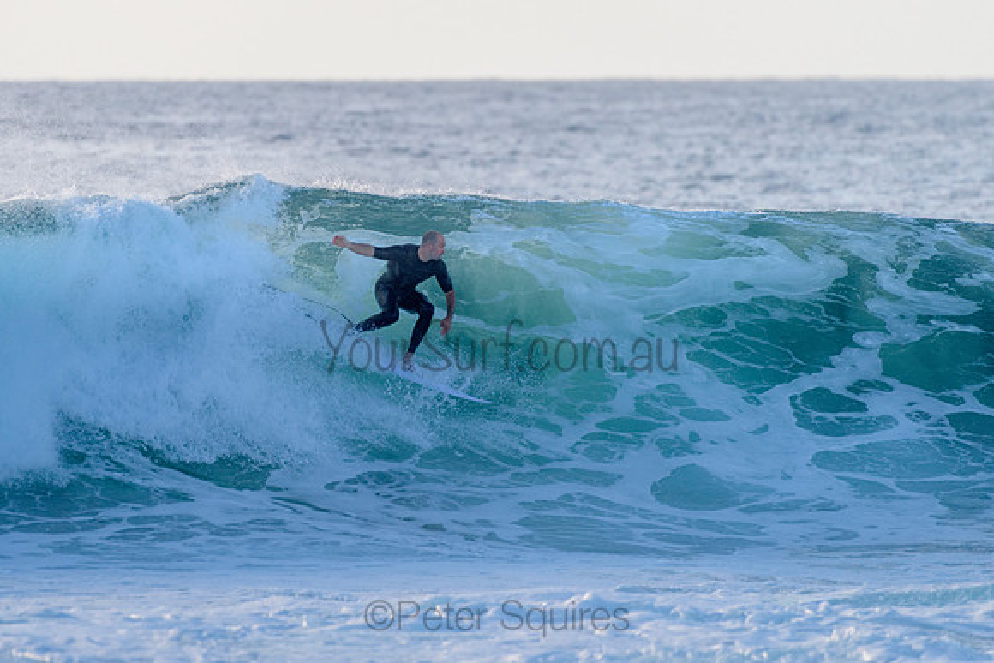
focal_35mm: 612
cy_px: 257
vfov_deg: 2.2
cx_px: 496
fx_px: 16908
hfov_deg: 3.4
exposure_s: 1/2000
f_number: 5.6
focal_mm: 500
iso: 800
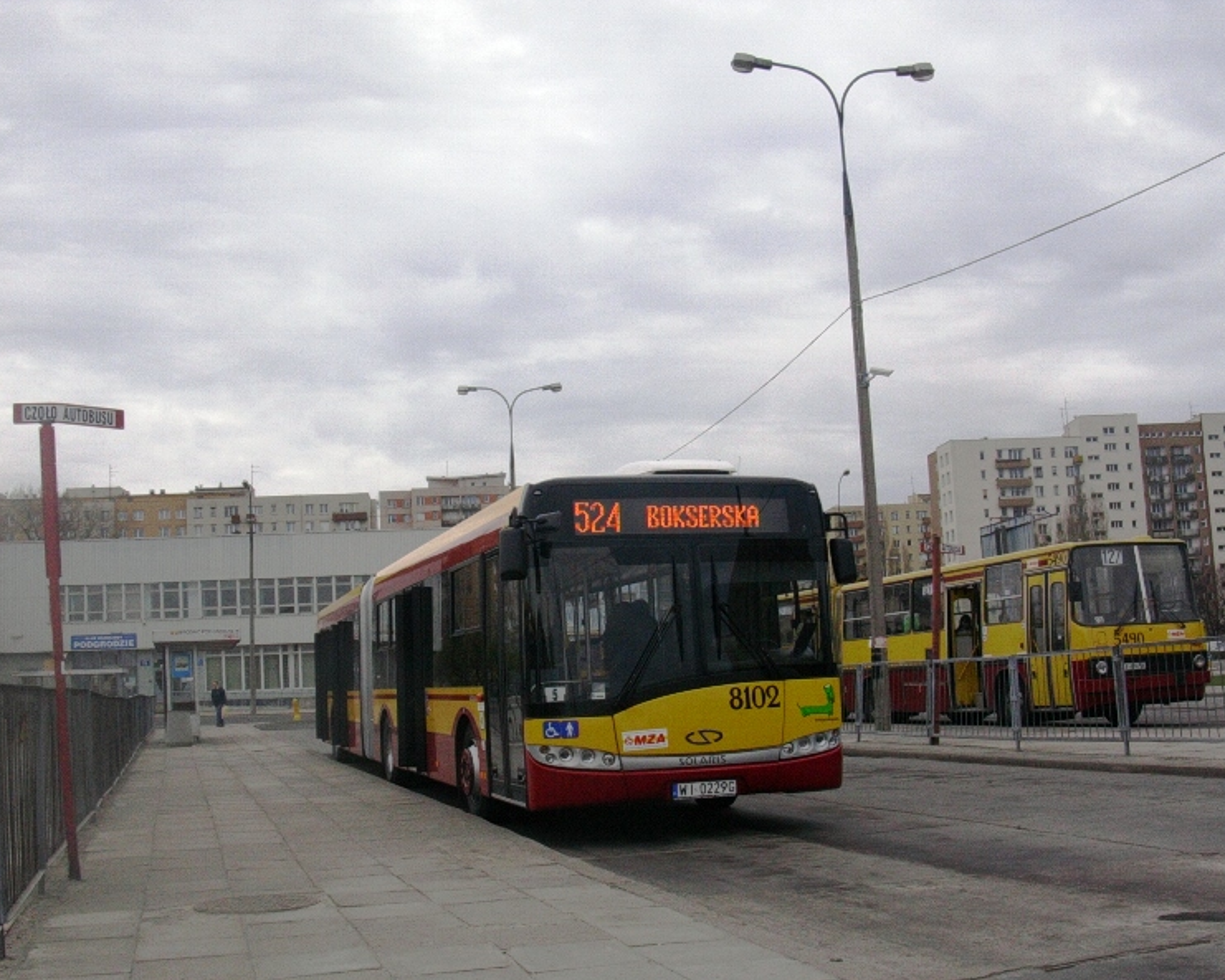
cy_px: 494
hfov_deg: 46.8
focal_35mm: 39
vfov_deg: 38.2
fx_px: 1414
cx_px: 635
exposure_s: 1/279
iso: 70
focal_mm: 5.6
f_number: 5.4
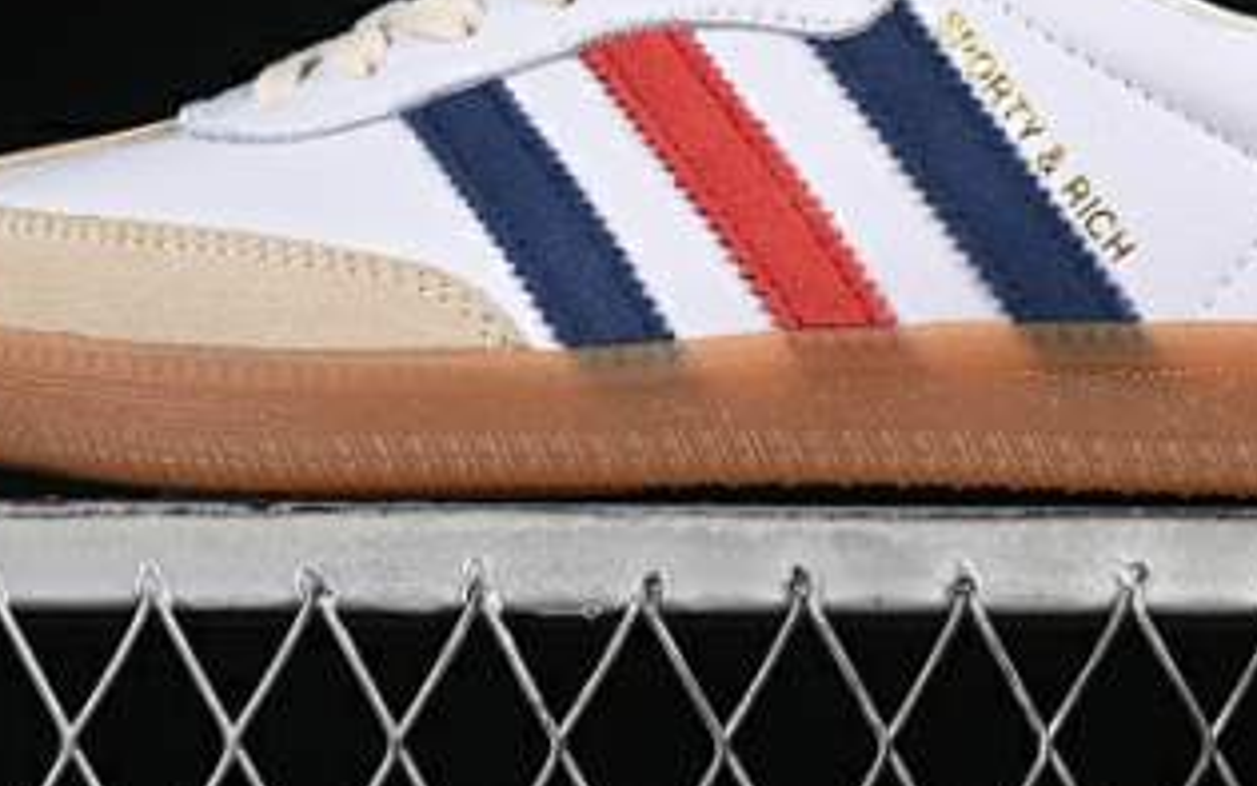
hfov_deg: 11.8
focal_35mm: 177
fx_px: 6065
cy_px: -100
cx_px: 758
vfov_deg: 7.4
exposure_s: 1/80
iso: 160
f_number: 8
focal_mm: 50
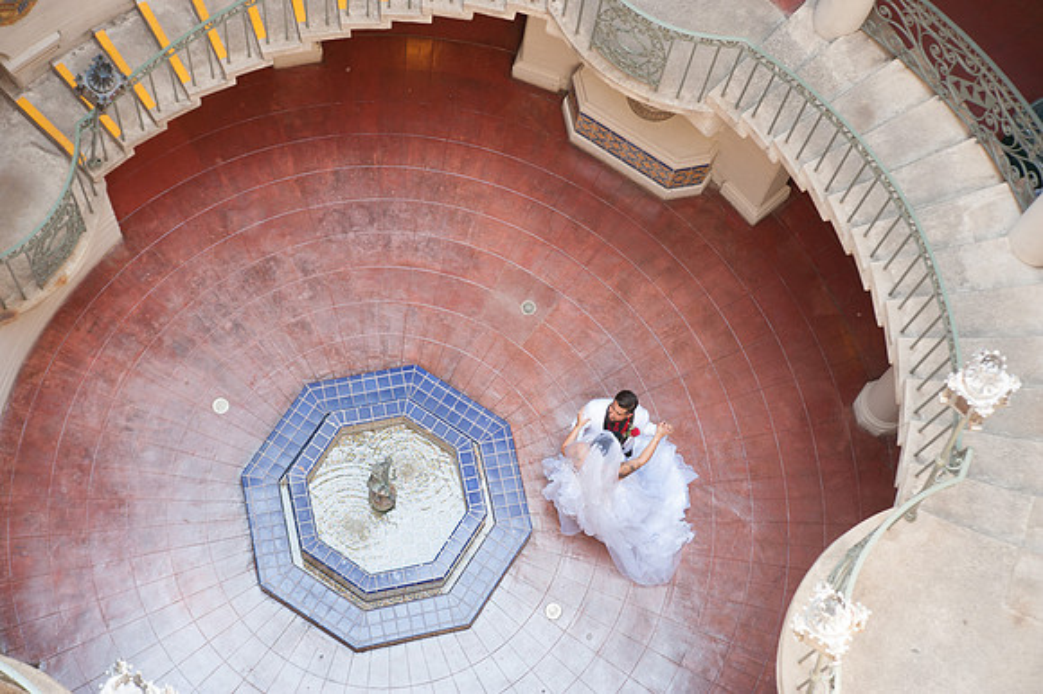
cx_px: 522
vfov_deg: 20.0
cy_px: 347
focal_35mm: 68
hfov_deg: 29.7
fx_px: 1969
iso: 250
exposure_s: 1/60
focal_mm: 68
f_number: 4
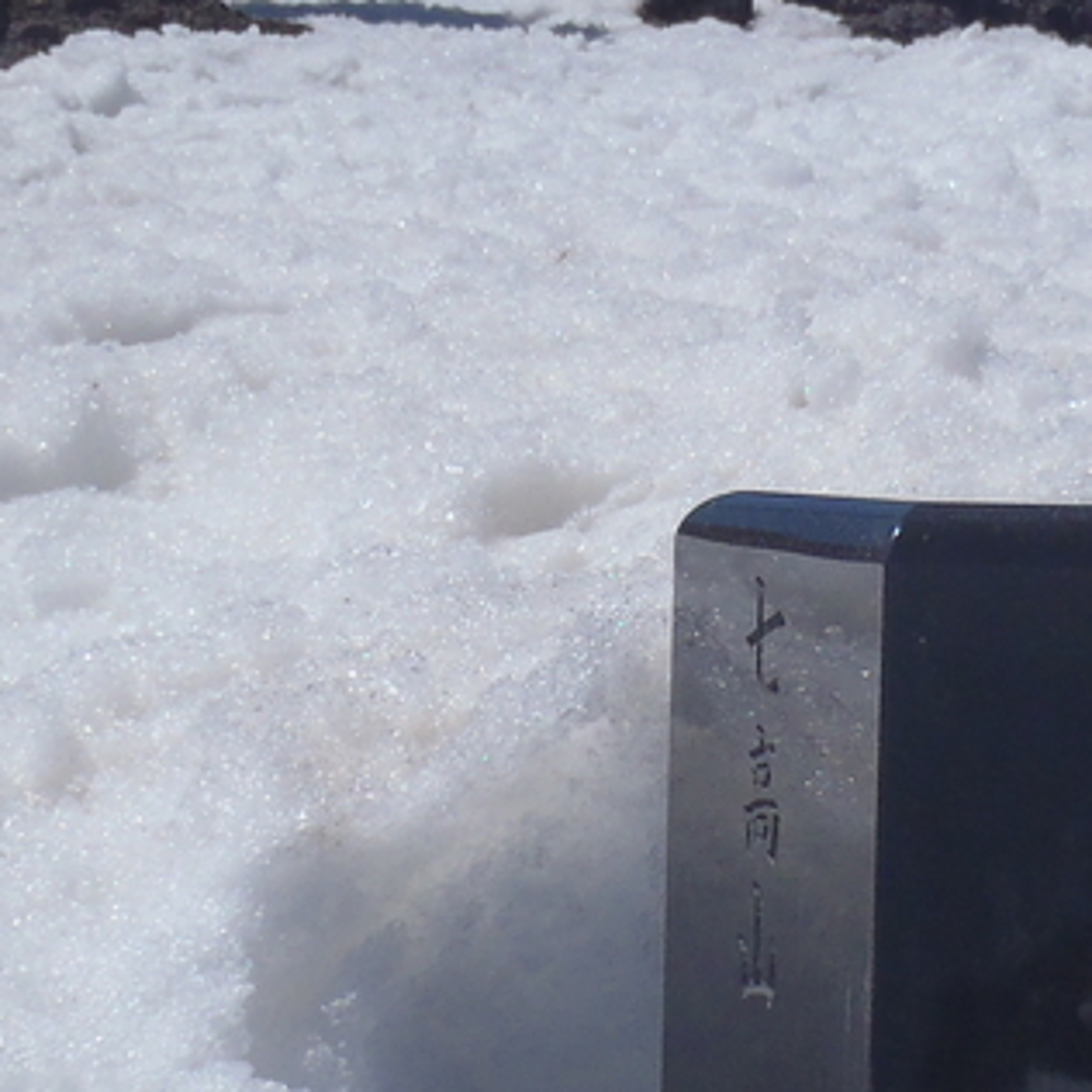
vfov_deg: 18.5
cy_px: 622
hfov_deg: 18.4
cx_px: 778
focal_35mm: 94
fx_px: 3355
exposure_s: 1/320
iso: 80
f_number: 10
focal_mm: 5
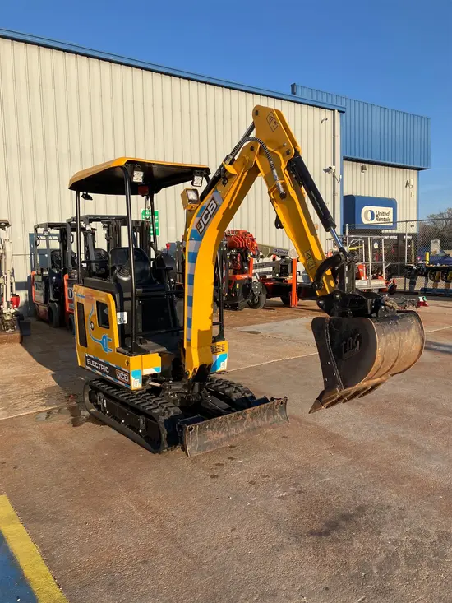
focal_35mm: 28
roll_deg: +1.3
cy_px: 302
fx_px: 487
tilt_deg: -4.8
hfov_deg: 49.8
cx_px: 226
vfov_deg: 63.4
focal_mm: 3.99
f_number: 1.8
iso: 32
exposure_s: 1/1215
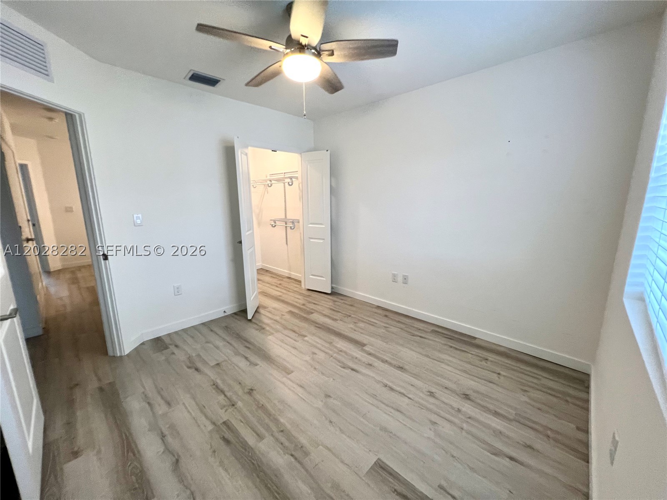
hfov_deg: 106.2
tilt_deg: -10.8
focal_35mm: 13
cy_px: 250
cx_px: 334
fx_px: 250
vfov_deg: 89.9
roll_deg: +0.1
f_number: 1.8
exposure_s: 1/120
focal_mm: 1.57
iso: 250
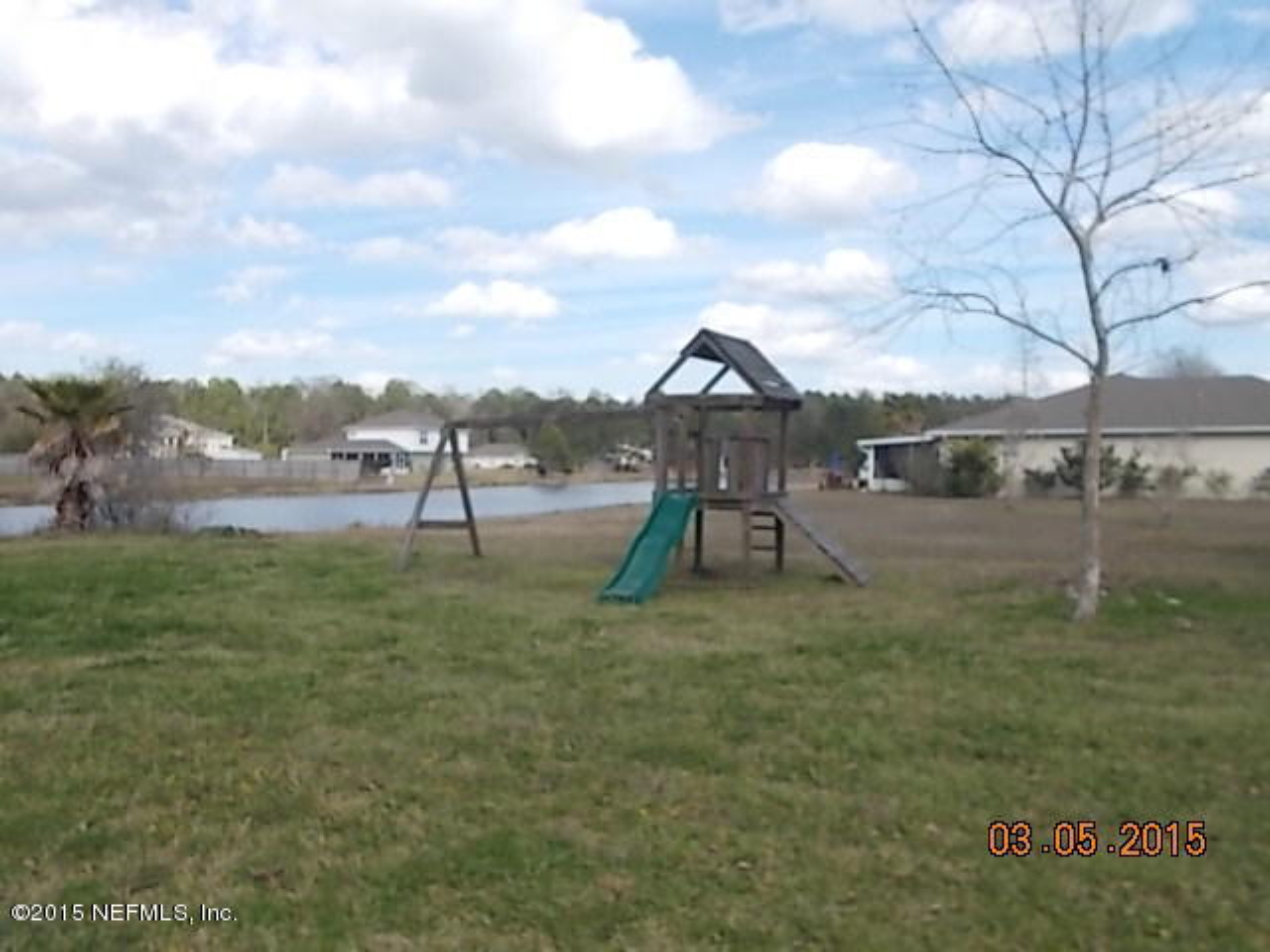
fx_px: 1101
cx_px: 635
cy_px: 476
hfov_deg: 60.0
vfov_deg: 46.8
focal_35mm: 30
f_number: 8.6
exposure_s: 1/80
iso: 80
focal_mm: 5.3
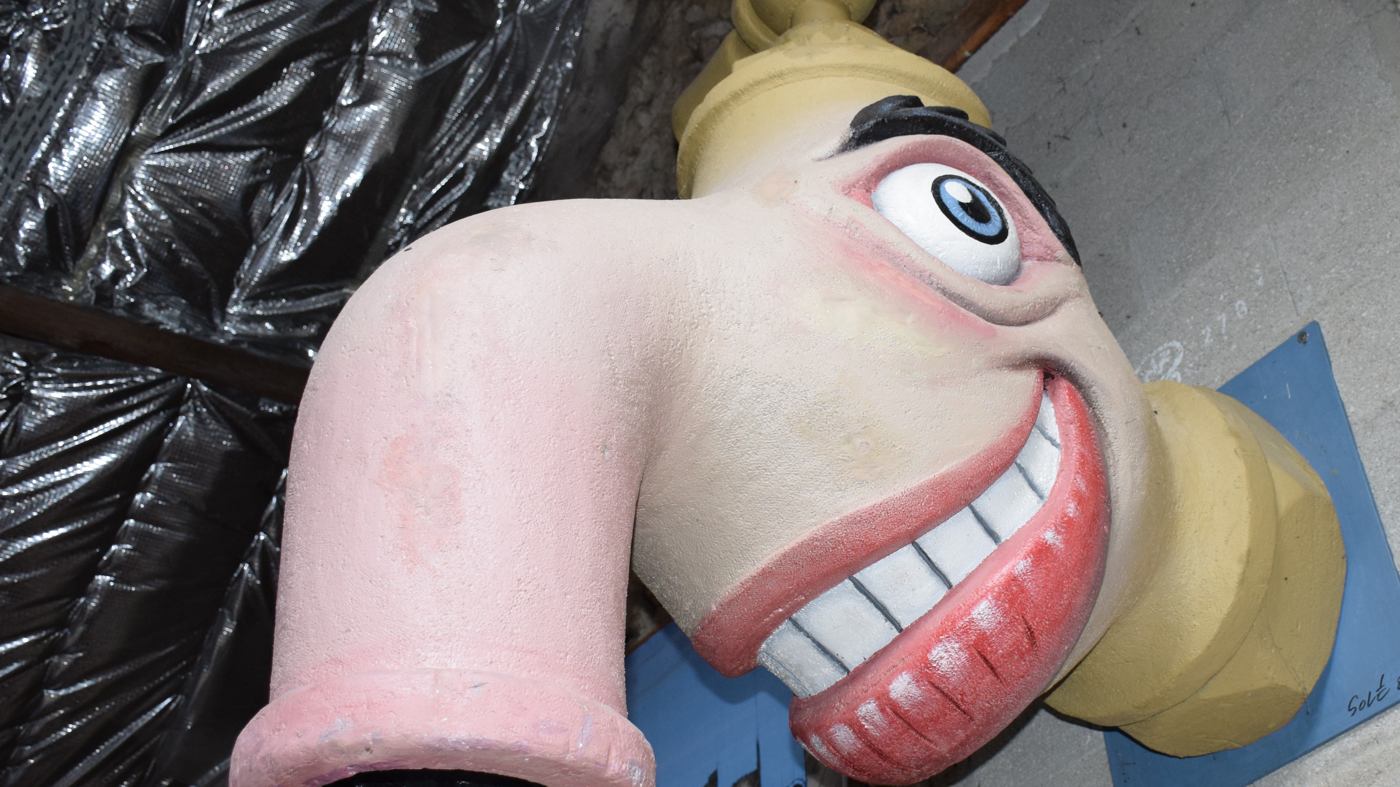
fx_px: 1633
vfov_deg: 27.1
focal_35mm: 44
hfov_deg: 46.1
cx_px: 856
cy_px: 388
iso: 800
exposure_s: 1/80
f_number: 4.5
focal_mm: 20
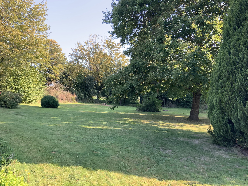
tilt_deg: +3.1
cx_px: 124
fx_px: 208
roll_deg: -0.2
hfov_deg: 61.7
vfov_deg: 48.2
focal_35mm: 29
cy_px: 93
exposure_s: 1/154
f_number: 1.8
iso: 16
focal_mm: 3
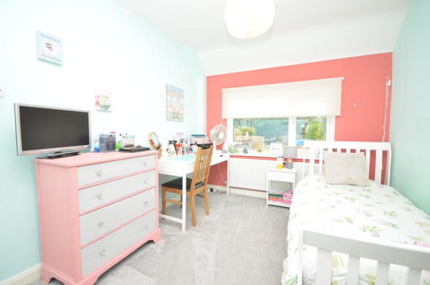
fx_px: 179
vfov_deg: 77.0
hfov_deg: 100.5
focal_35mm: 15
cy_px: 142
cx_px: 215
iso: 100
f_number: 4
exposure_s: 1/60
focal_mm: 10
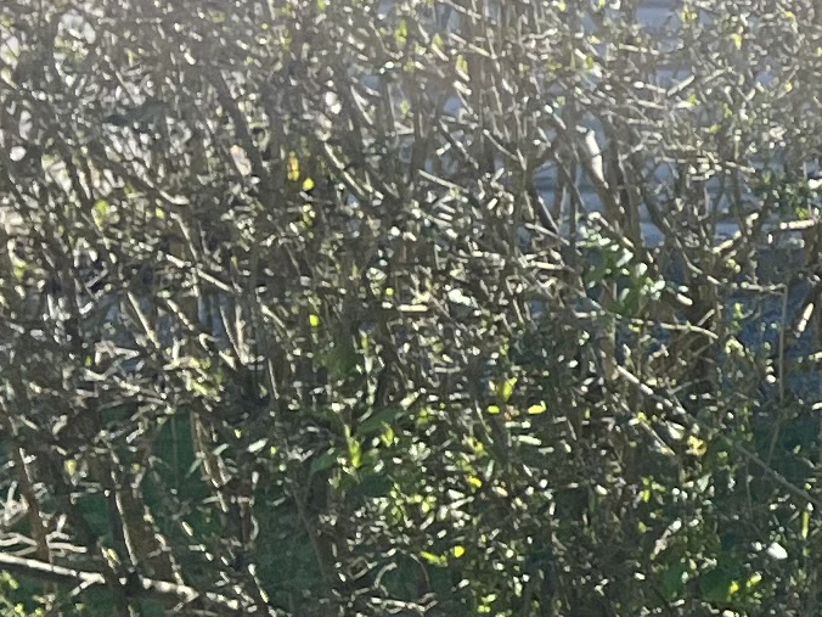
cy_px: 7
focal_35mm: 155
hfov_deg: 11.3
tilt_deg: -4.7
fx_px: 3681
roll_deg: +0.1
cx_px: 1757
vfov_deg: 9.5
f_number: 1.6
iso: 50
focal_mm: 5.1
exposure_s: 1/1075
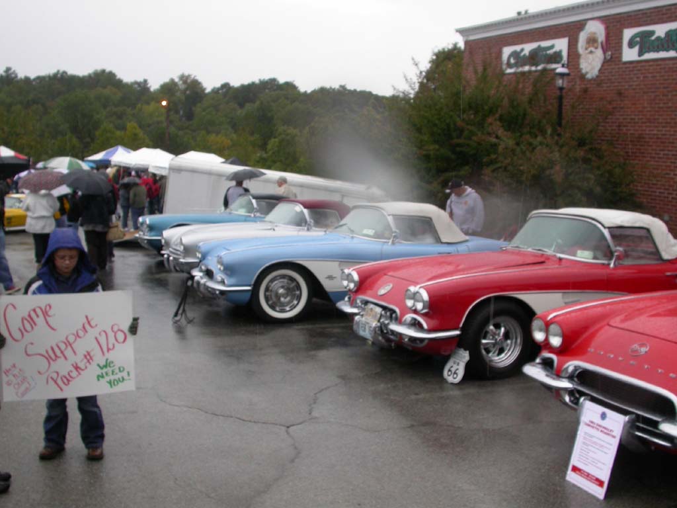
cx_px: 338
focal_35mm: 38
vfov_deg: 37.7
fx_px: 743
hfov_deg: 49.0
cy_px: 254
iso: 100
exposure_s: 1/182
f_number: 4.7
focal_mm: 7.85
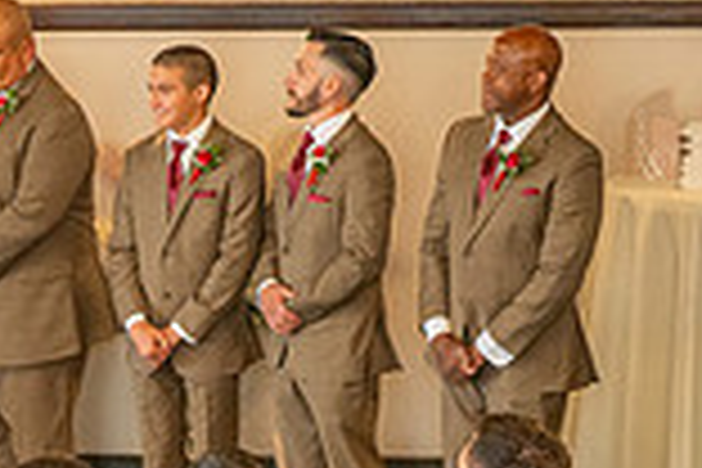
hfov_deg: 7.7
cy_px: 439
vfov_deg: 5.3
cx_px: -405
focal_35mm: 261
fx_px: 5089
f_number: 2.8
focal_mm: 70
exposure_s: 1/125
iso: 1600
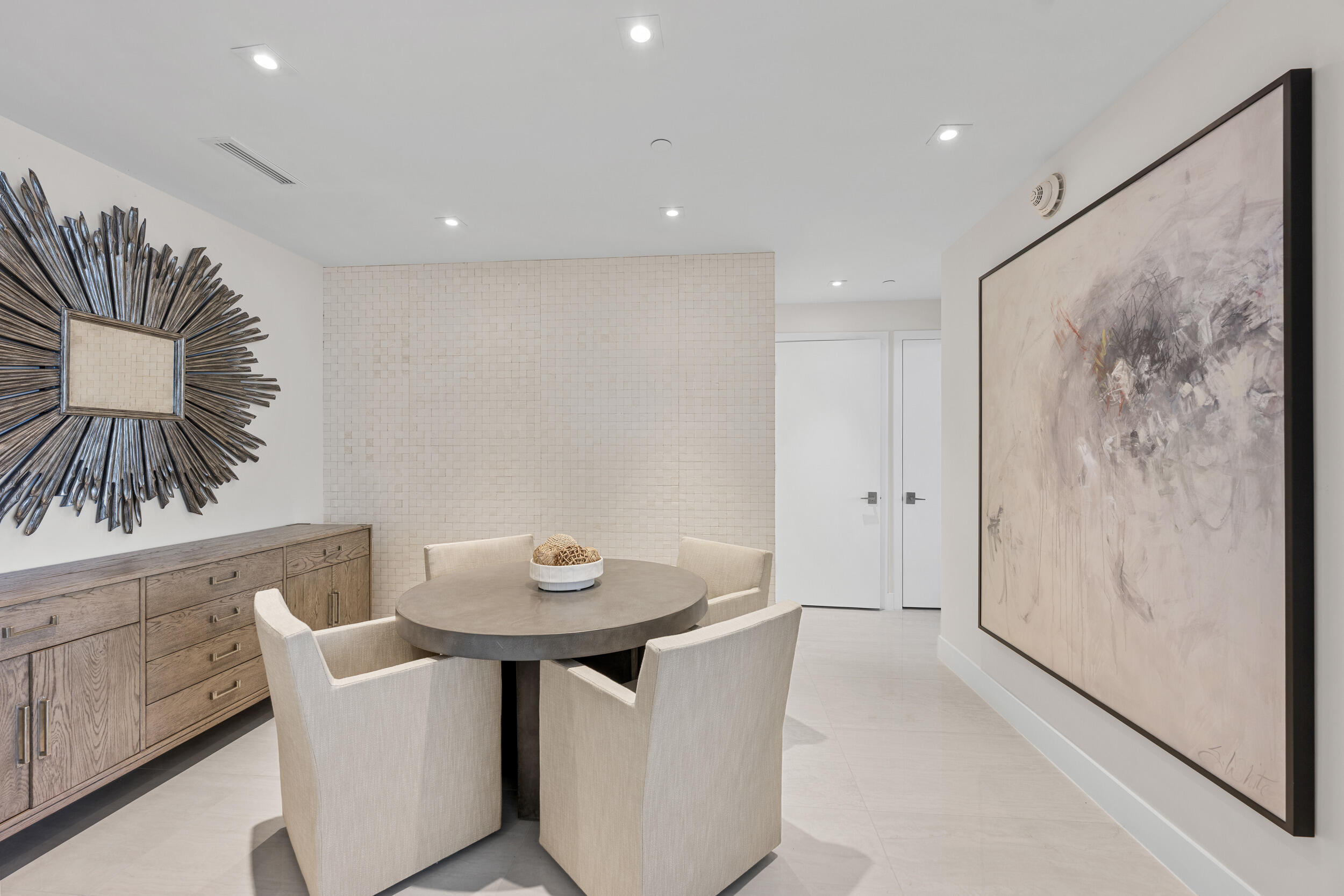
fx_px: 523
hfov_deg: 104.3
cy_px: 448
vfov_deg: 81.2
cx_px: 672
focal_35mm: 14
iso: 125
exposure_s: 1/1.67
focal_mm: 14
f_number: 8
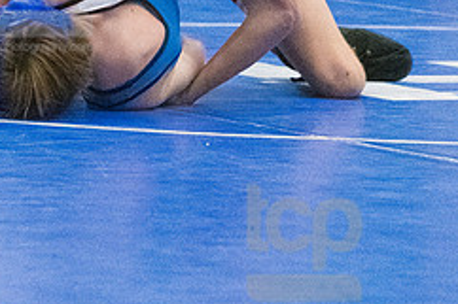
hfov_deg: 3.4
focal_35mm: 612
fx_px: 7780
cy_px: -13
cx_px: 36
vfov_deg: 2.2
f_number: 4.5
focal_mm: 170
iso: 10000
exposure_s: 1/1600
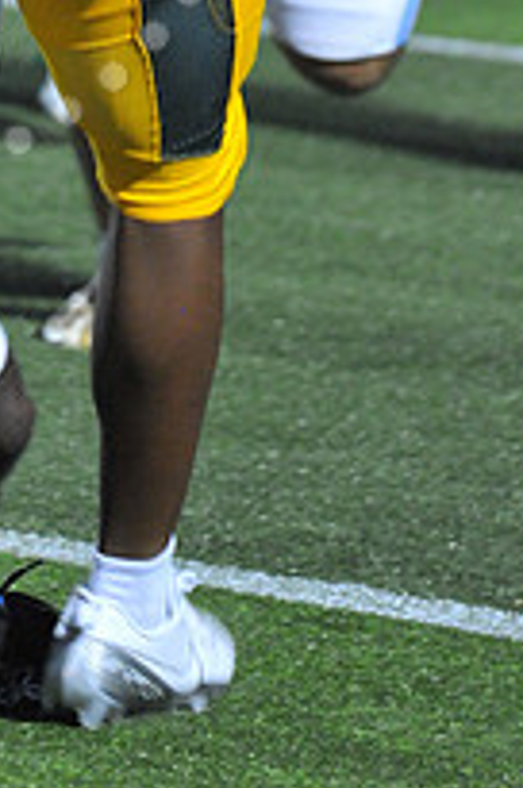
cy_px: -269
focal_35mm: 623
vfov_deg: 3.3
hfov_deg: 2.2
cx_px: -185
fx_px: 13621
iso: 6400
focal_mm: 220
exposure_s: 1/200
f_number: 5.6
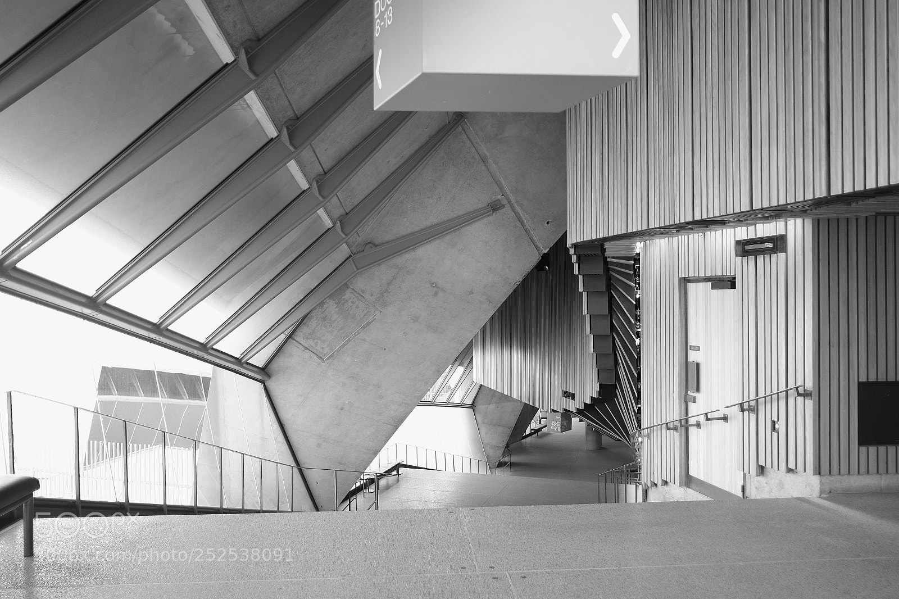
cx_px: 450
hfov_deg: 67.4
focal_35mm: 27
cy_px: 300
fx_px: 674
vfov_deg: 47.9
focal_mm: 18
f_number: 2
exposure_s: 1/70
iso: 200
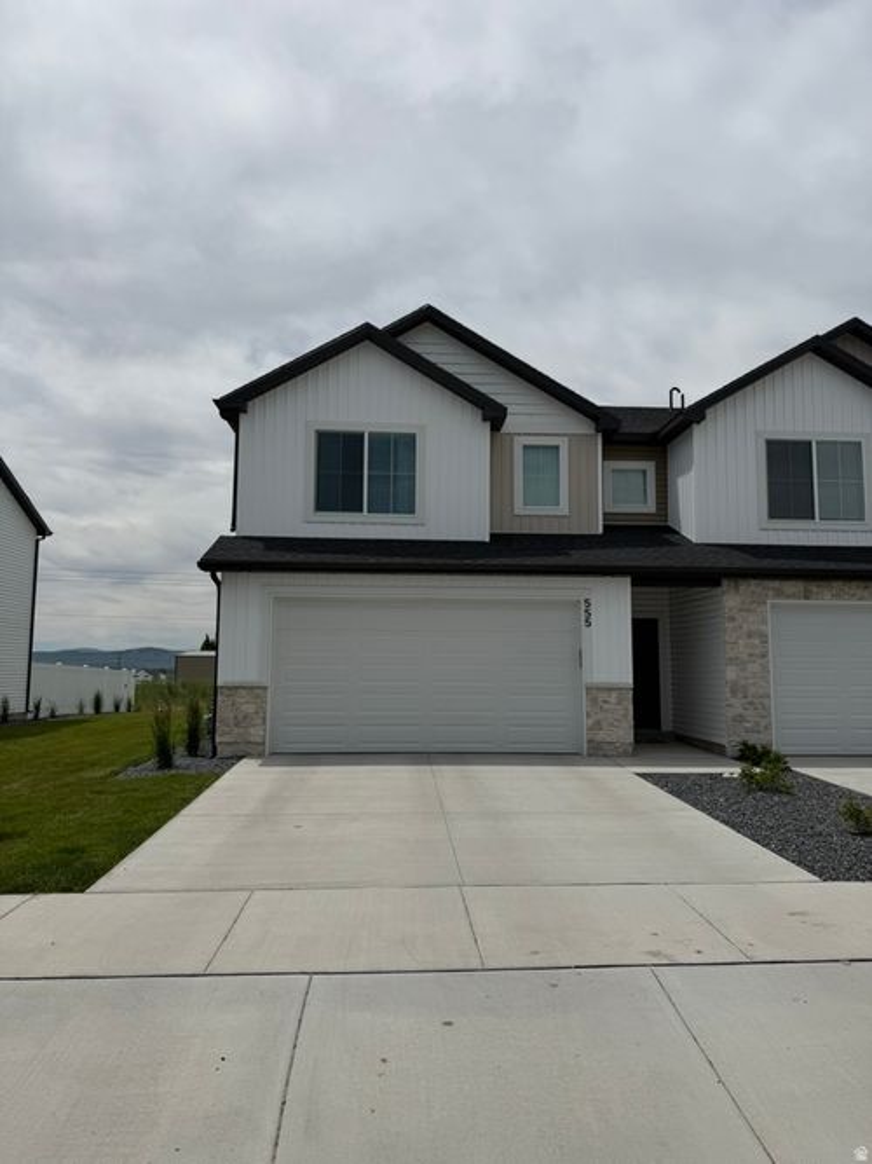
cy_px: 582
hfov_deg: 56.8
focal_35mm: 24
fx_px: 806
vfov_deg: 71.6
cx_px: 436
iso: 100
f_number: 1.78
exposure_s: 1/17544
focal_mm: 6.76
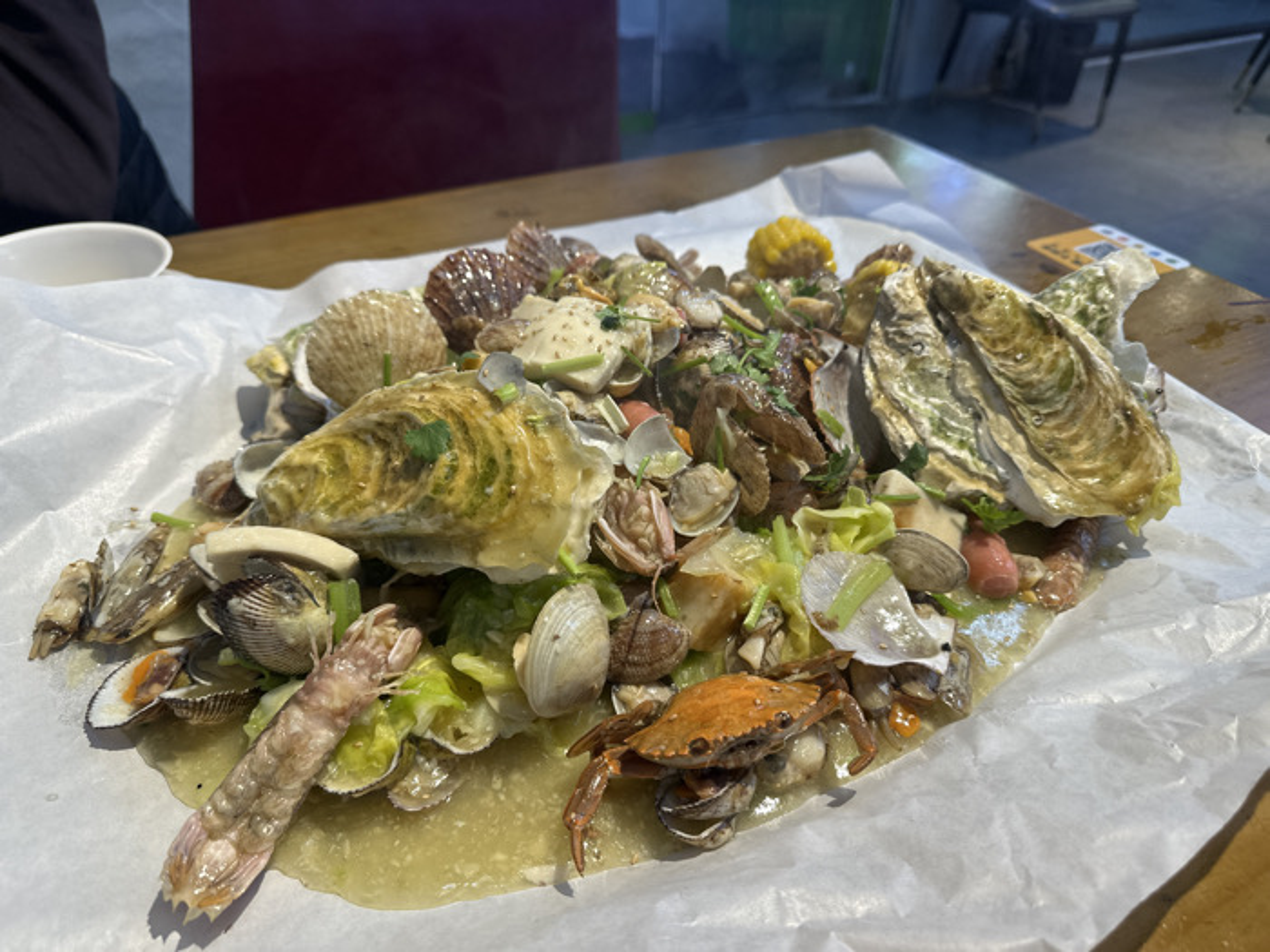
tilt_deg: -37.4
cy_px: 476
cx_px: 635
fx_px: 881
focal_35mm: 24
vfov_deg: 56.8
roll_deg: -1.3
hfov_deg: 71.6
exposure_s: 1/100
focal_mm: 6.86
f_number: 1.78
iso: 80
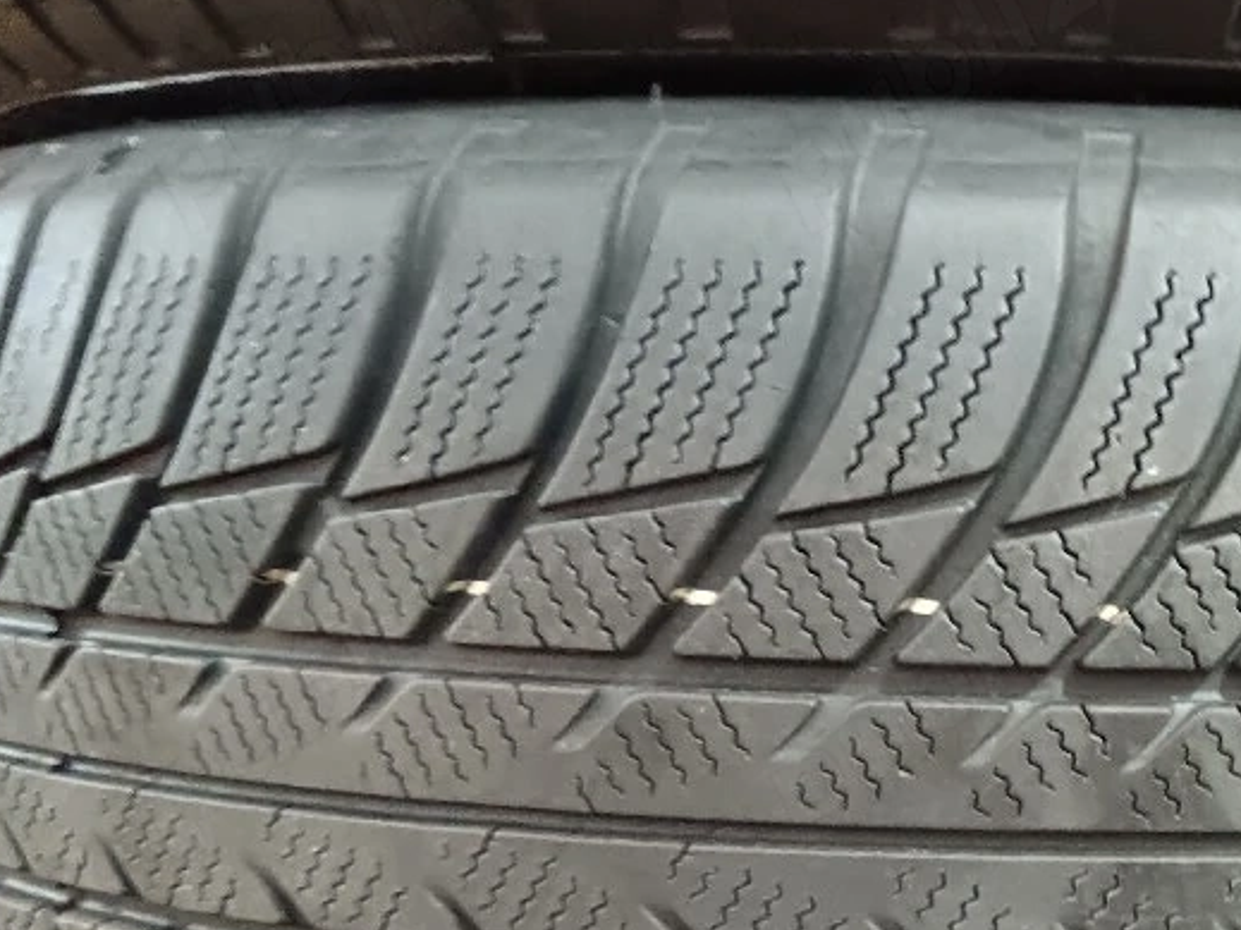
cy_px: 653
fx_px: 1864
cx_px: 1184
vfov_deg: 27.8
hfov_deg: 34.2
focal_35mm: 52
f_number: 1.9
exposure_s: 1/14.3
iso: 10547
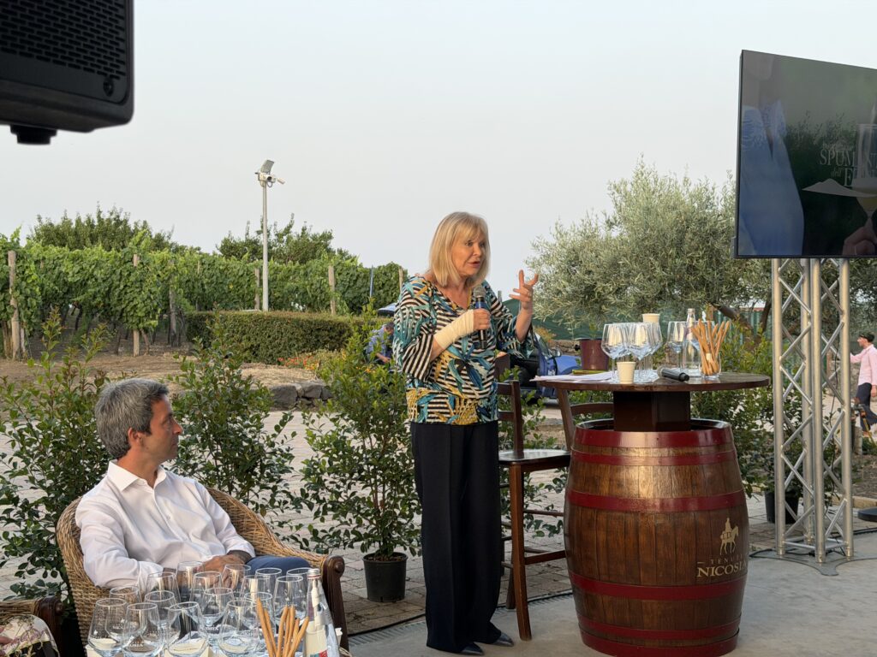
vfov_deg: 30.3
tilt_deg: -2.2
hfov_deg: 39.7
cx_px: 438
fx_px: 1216
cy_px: 328
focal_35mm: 48
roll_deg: +0.8
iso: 64
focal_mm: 6.76
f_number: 1.78
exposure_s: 1/420
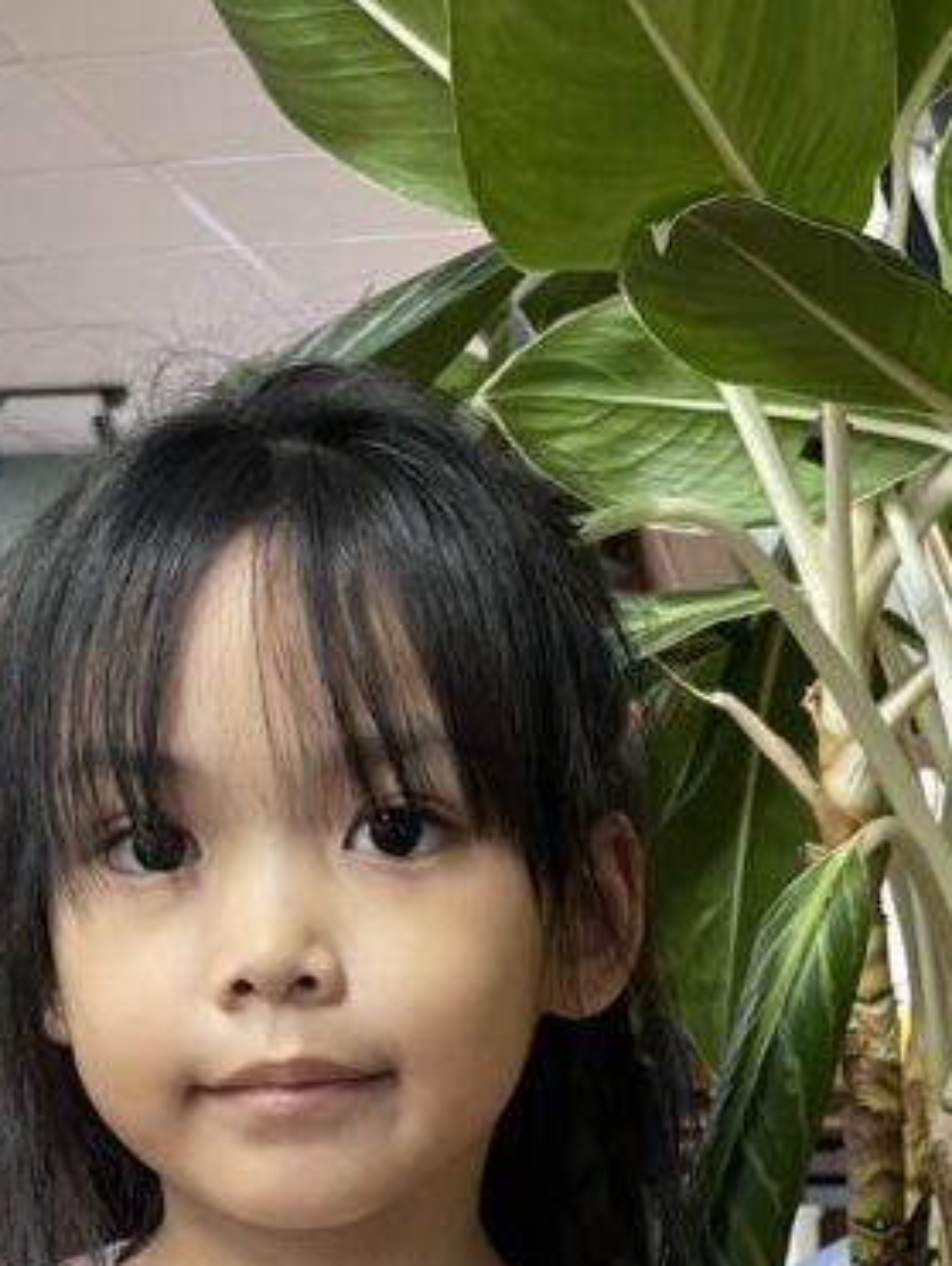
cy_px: 1184
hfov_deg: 21.0
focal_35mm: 70
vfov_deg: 26.6
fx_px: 2562
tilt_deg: -5.0
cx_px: 437
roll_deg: +0.6
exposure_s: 1/50
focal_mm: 4.2
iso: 80
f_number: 1.6
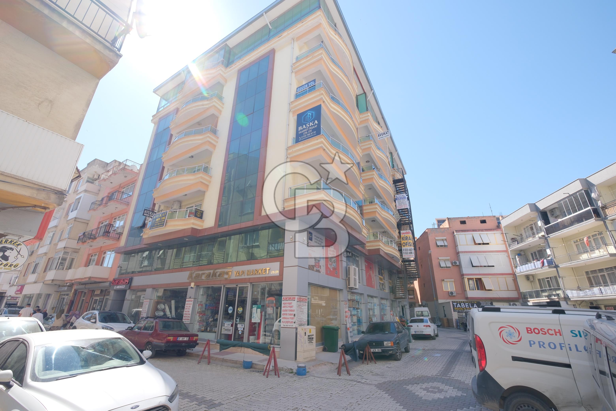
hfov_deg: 100.4
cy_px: 206
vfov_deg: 77.3
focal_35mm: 15
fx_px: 257
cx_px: 308
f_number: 5.6
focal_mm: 10
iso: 320
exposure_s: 1/340
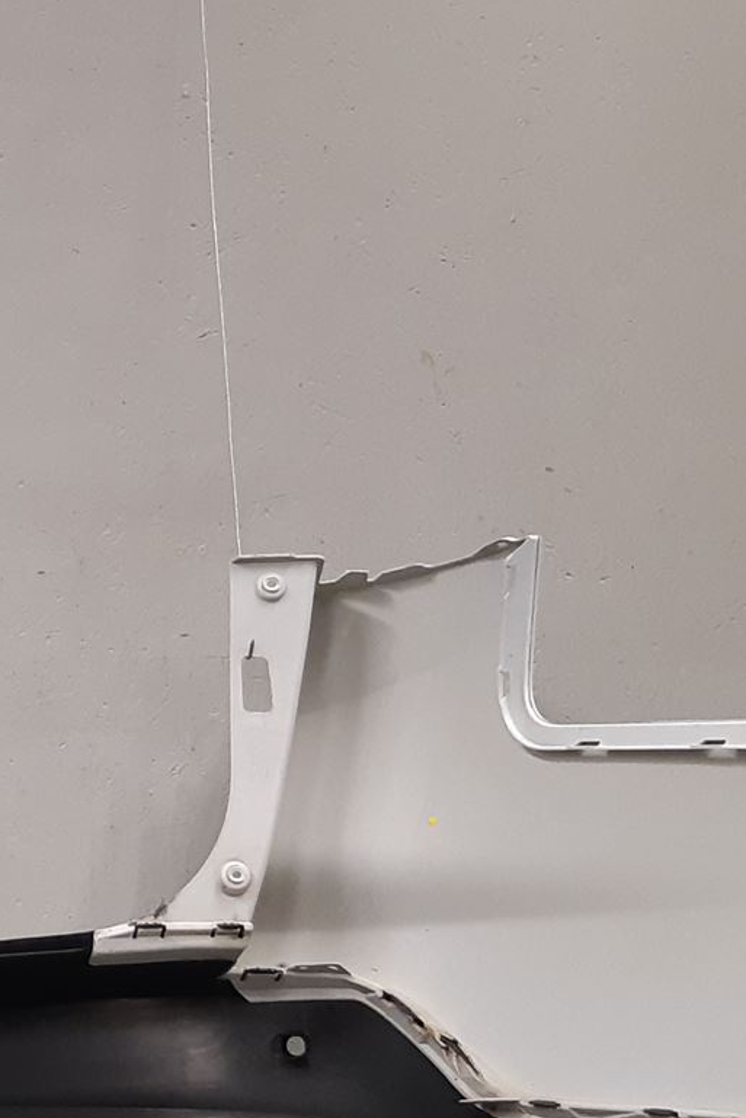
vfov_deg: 27.6
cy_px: 859
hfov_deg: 16.9
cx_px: -420
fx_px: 2237
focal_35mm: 72
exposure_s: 1/50
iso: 200
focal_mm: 3.93
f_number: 1.7
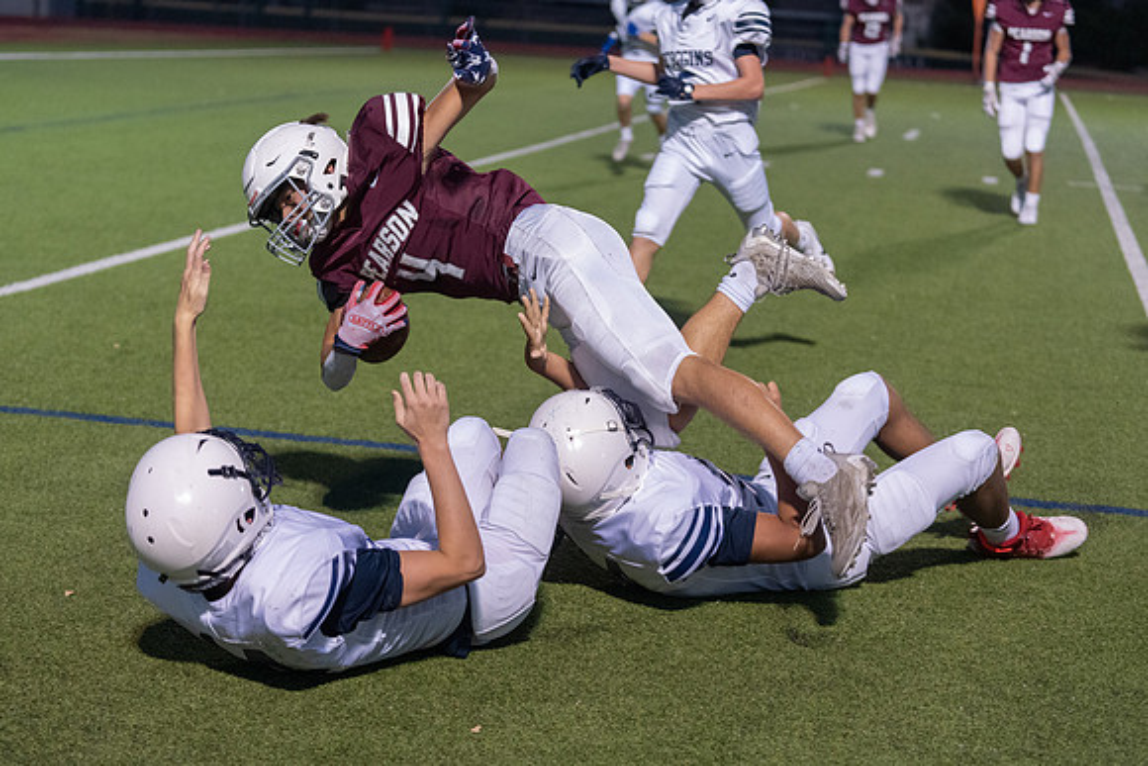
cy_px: 383
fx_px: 2453
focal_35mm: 77
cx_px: 574
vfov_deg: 17.7
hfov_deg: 26.3
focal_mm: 70
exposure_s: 1/1000
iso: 5000
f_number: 2.8
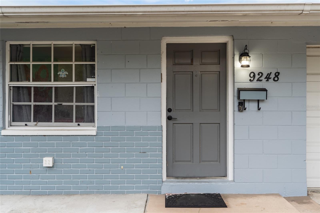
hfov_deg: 63.7
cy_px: 106
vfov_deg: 44.9
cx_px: 160
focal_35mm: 29
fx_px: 258
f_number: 9
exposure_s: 1/8
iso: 250
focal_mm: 29
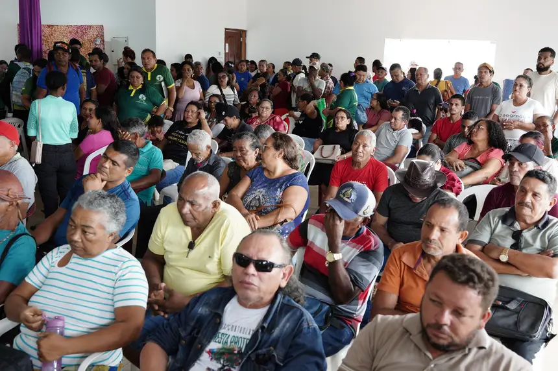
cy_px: 186
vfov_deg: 36.8
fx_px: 558
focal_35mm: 36
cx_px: 279
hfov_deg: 53.2
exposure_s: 1/200
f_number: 3.5
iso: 2000
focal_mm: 24
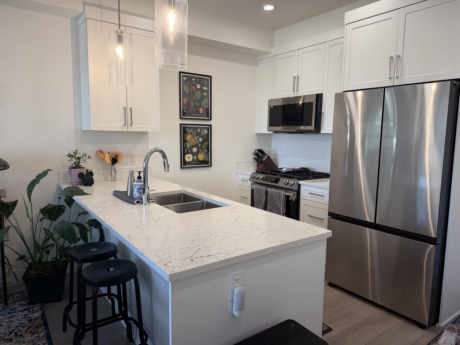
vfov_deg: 56.8
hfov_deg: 71.6
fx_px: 319
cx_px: 230
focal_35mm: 24
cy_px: 172
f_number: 1.78
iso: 80
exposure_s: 1/120
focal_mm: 6.76
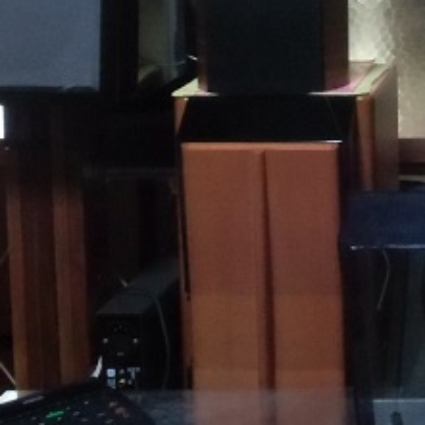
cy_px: 60
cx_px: 588
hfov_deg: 13.5
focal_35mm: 123
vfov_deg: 14.1
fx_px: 1709
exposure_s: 1/10
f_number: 4
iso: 800
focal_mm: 7.15
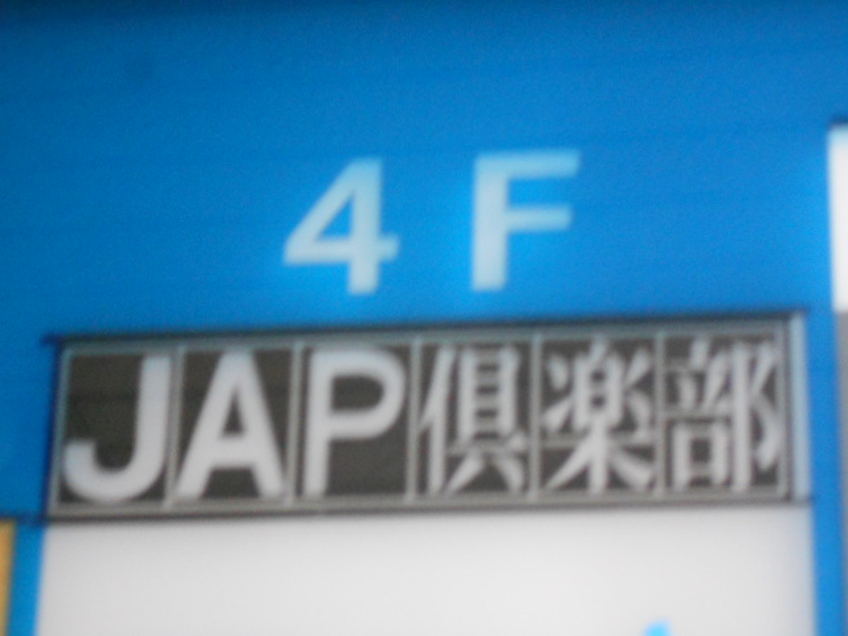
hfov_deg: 15.2
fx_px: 3185
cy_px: 318
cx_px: 424
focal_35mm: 130
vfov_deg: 11.4
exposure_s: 1/10
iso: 800
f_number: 6.5
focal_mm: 23
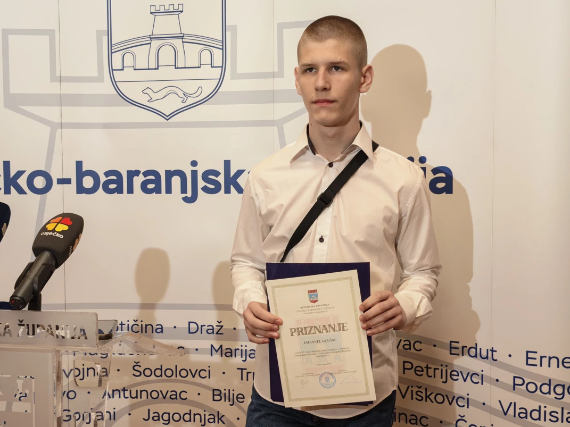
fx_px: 906
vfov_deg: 26.5
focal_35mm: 55
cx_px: 249
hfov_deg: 34.9
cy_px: 231
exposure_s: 1/33
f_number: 1.6
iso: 400
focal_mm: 6.55
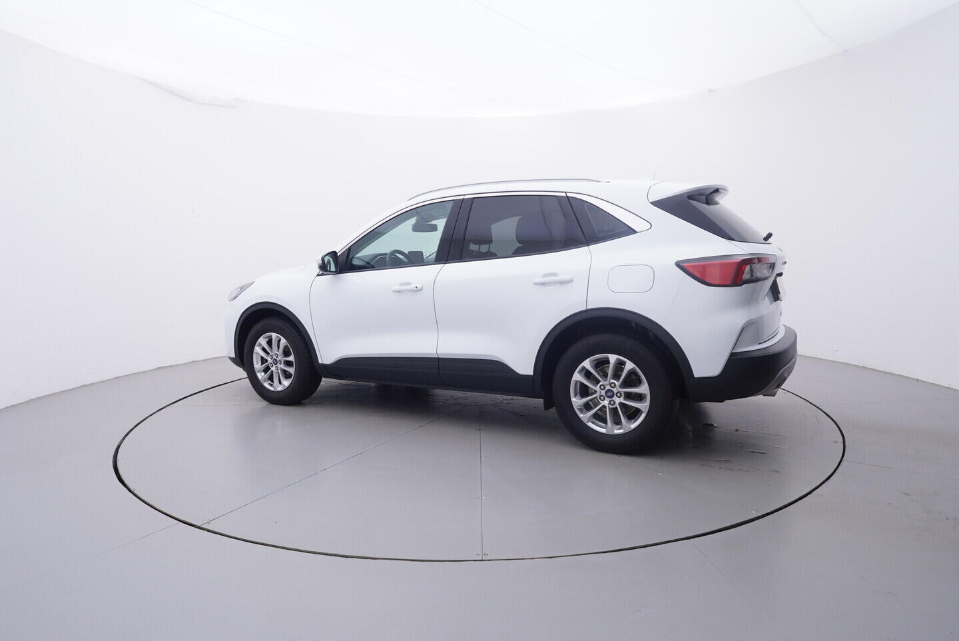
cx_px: 480
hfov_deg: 77.3
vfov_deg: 56.2
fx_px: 600
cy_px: 320
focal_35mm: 22
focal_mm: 15
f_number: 5
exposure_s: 1/80
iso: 200
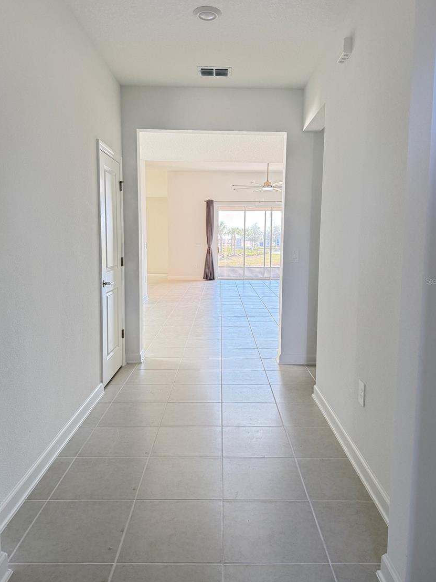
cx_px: 227
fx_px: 437
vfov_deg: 67.3
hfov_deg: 53.0
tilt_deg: -5.7
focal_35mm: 26
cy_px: 280
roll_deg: -0.9
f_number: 1.78
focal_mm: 6.76
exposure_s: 1/120
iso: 250
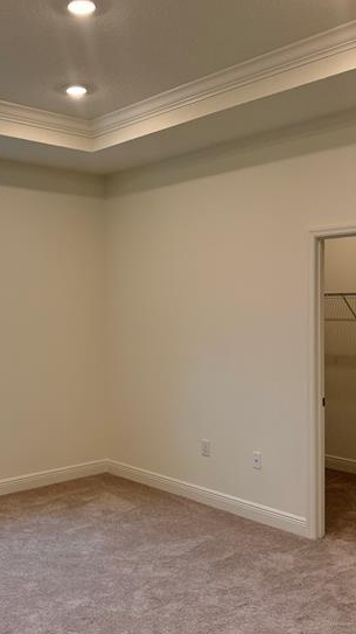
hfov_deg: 31.6
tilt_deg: -1.6
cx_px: 104
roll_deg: -1.2
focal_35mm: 37
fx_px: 622
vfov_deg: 54.0
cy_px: 326
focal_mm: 6.76
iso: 200
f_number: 1.78
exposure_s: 1/200
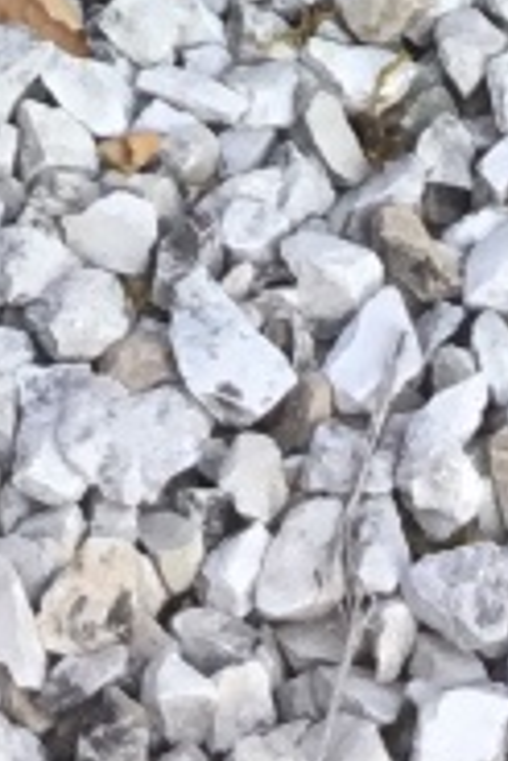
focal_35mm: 210
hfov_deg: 6.5
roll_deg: +0.2
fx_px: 4436
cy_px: -1671
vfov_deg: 8.1
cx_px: 430
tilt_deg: -30.1
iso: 40
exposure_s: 1/100
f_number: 2.4
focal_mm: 3.3
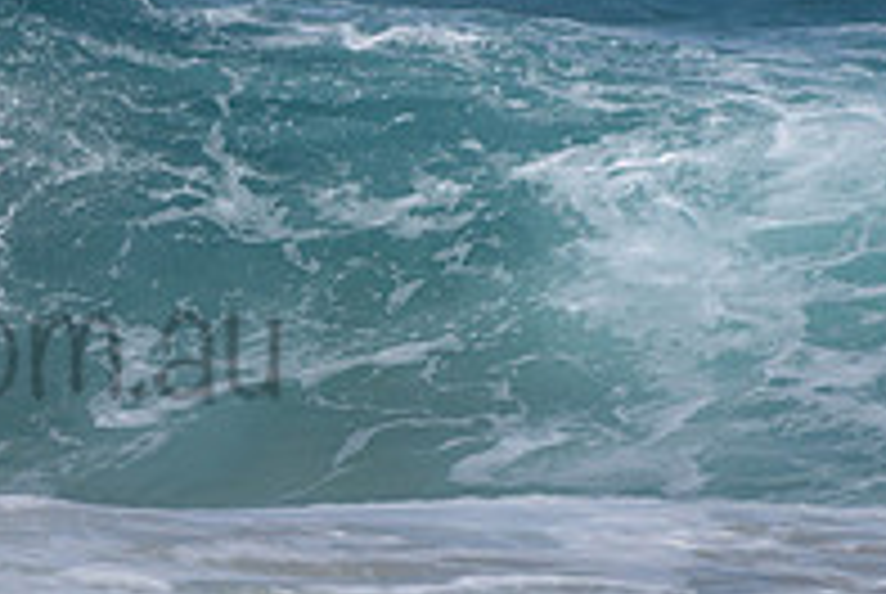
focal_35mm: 1802
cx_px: -155
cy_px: 190
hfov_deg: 1.1
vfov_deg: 0.8
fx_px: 44415
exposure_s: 1/2000
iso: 80
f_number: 5.6
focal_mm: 500
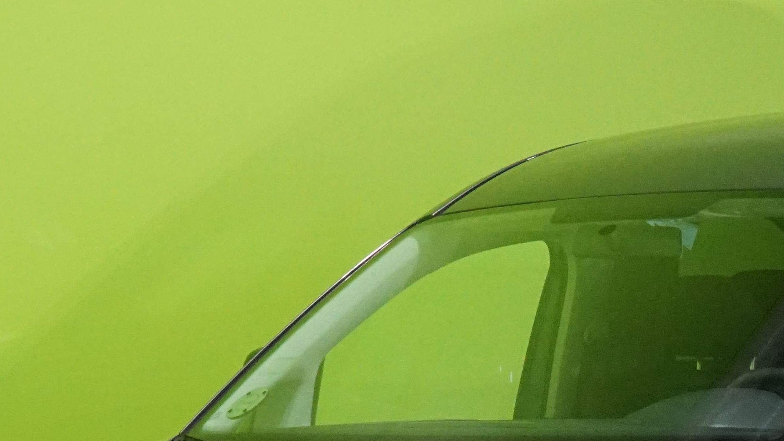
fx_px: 2806
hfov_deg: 15.8
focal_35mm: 135
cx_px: 670
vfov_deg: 8.9
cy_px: 414
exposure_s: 1/50
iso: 6400
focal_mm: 43
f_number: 14
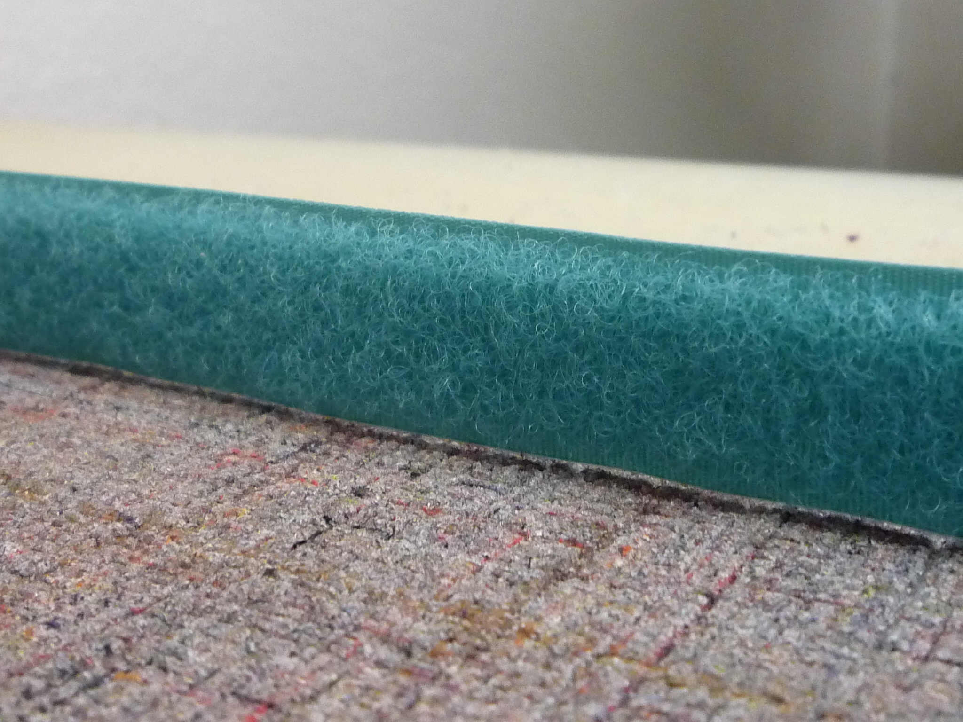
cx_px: 482
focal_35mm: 46
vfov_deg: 31.5
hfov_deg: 41.2
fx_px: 1280
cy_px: 361
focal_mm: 4.5
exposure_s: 1/30
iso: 320
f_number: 2.8
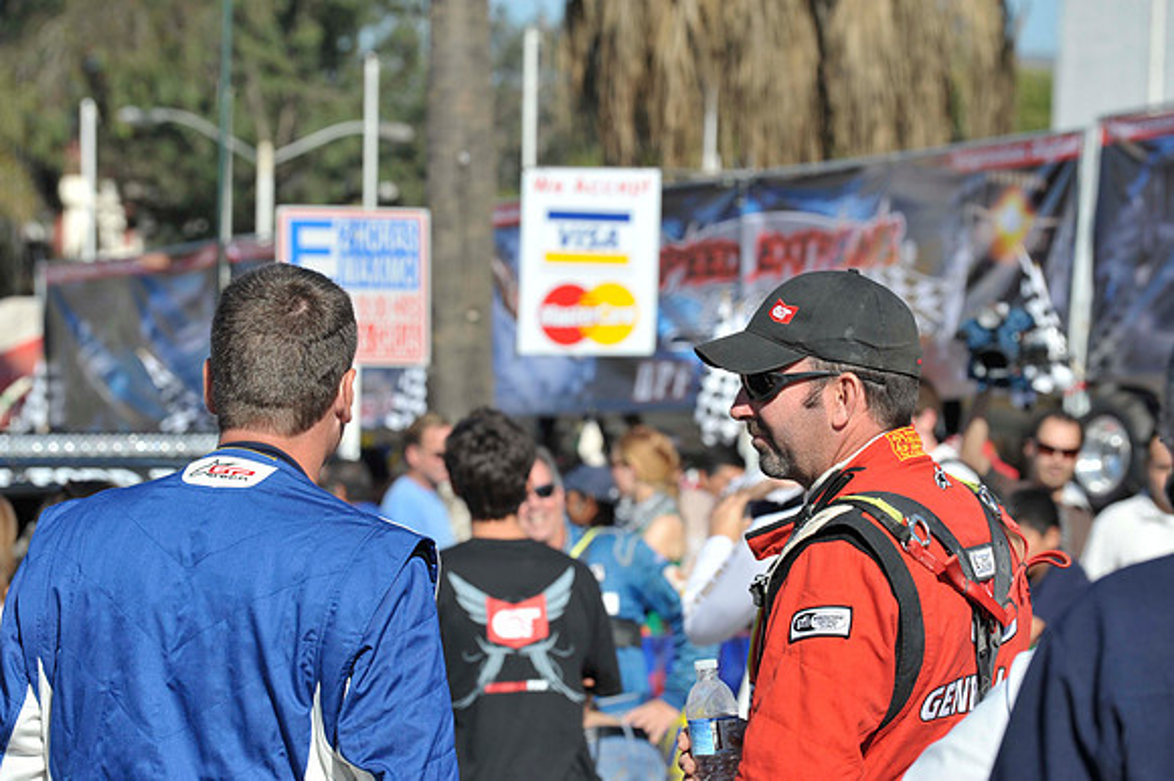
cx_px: 587
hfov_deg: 10.3
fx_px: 6518
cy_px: 390
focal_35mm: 200
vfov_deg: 6.9
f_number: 11
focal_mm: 200
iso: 320
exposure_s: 1/500
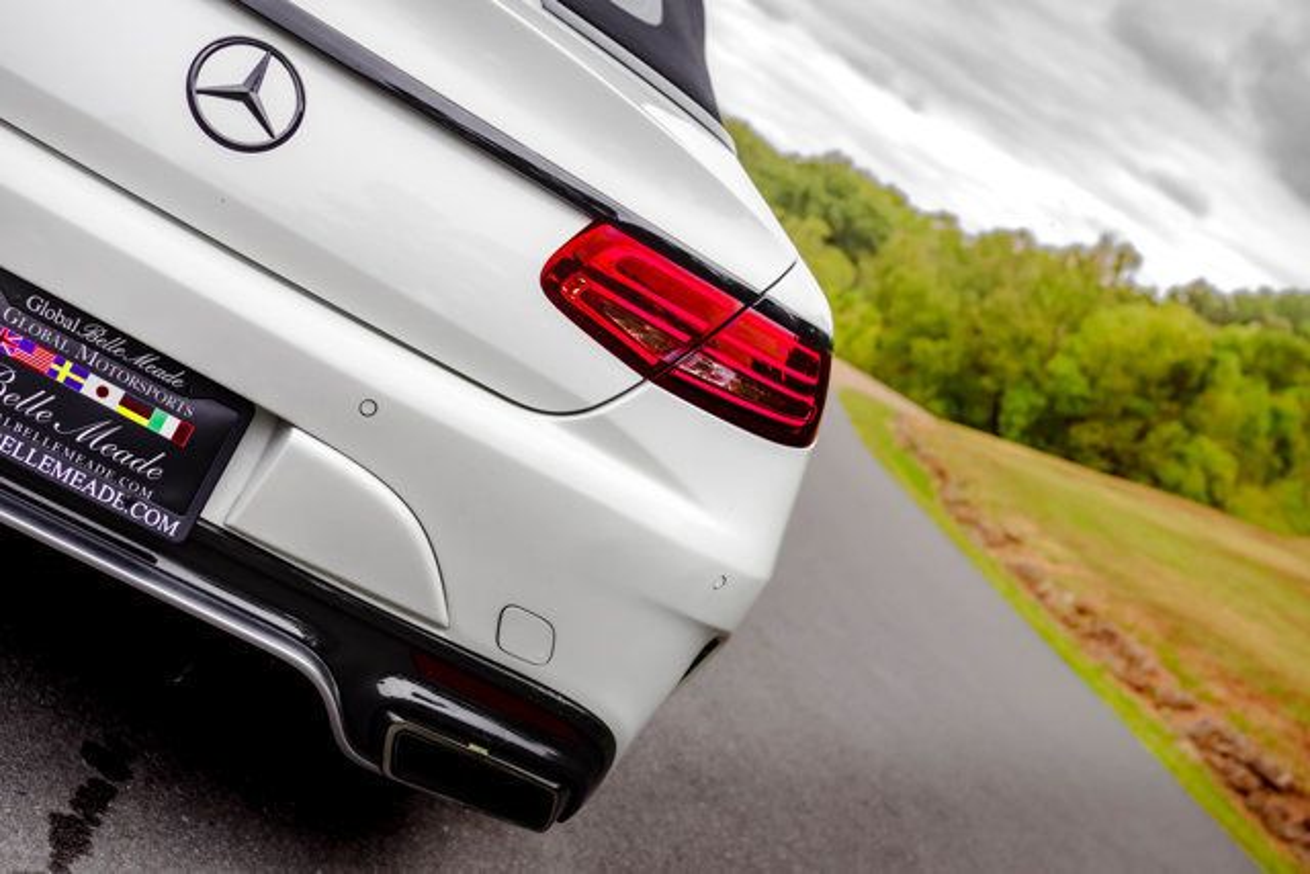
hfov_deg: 38.2
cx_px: 655
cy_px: 437
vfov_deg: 26.0
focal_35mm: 52
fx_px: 1893
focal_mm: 52
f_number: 5.6
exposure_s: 1/400
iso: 640
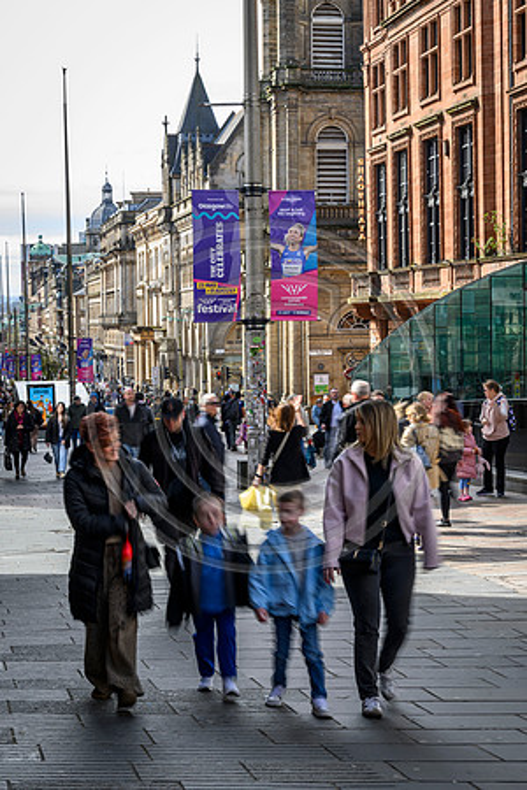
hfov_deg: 19.5
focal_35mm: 70
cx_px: 264
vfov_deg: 28.8
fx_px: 1537
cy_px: 395
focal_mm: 70
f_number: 16
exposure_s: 1/10
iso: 64
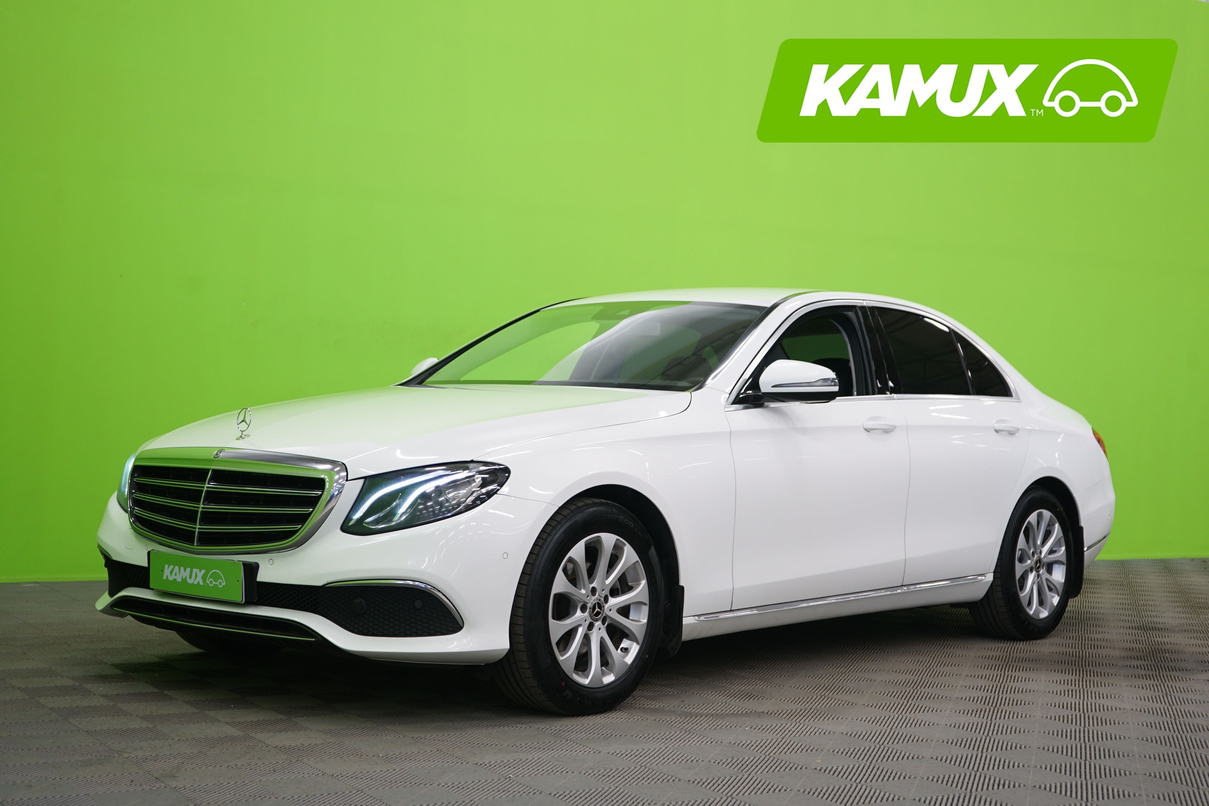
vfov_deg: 26.0
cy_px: 403
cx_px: 604
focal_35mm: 52
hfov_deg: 38.2
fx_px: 1746
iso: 400
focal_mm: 52
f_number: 4.5
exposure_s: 1/10
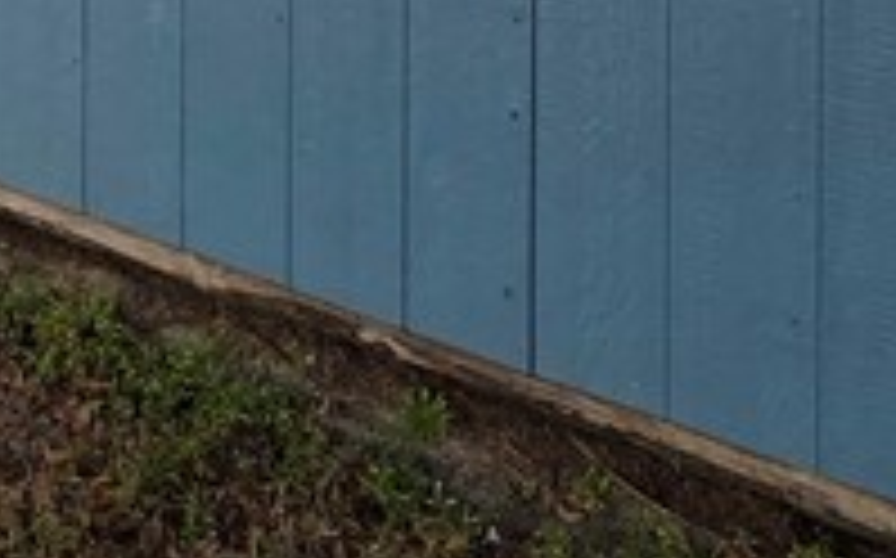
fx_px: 1732
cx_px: 36
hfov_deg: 27.6
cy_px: -626
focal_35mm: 71
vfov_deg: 14.5
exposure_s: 1/2000
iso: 40
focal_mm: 2.2
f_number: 1.9
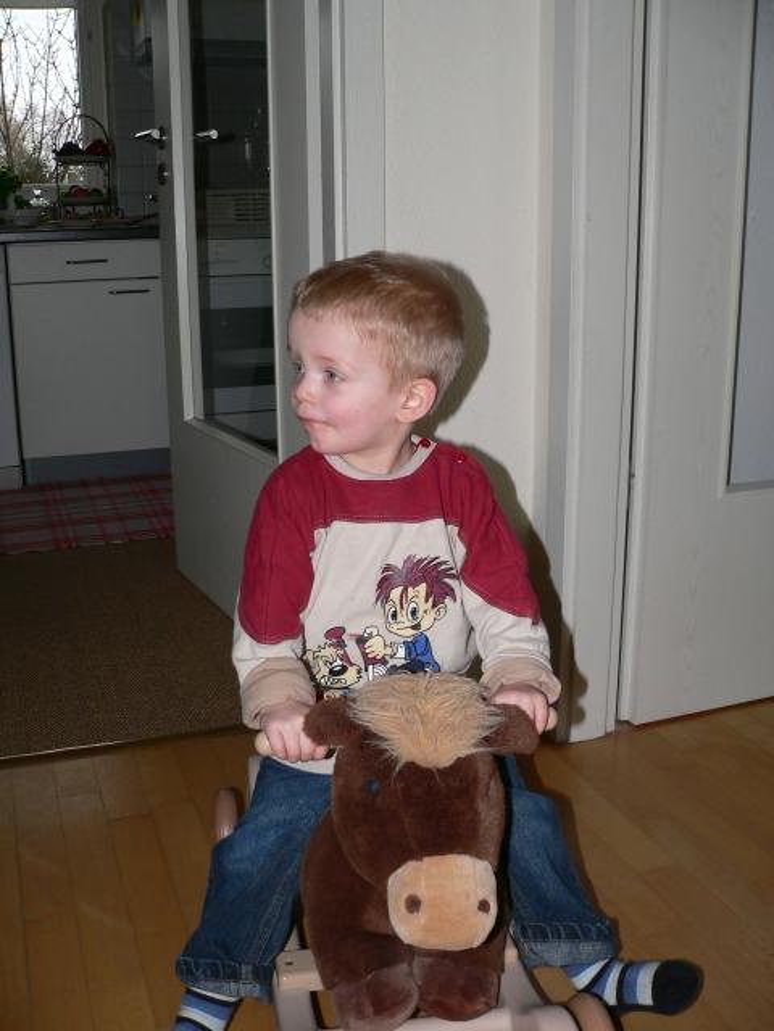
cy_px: 516
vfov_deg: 51.4
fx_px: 1073
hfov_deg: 39.7
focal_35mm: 36
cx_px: 387
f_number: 2.8
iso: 100
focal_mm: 6
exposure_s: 1/250
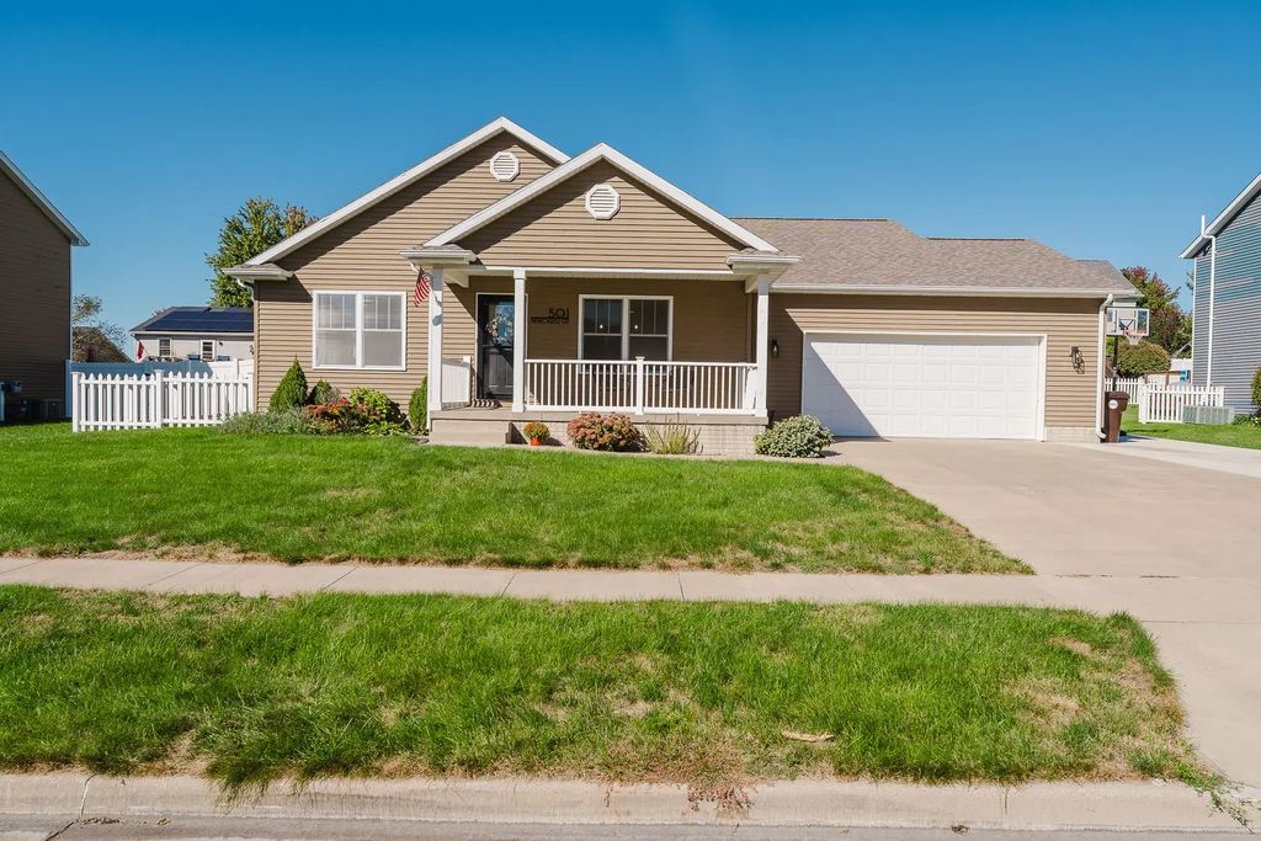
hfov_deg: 73.7
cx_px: 630
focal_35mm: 24
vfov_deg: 53.1
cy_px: 420
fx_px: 841
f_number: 9
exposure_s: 1/250
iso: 100
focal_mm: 24
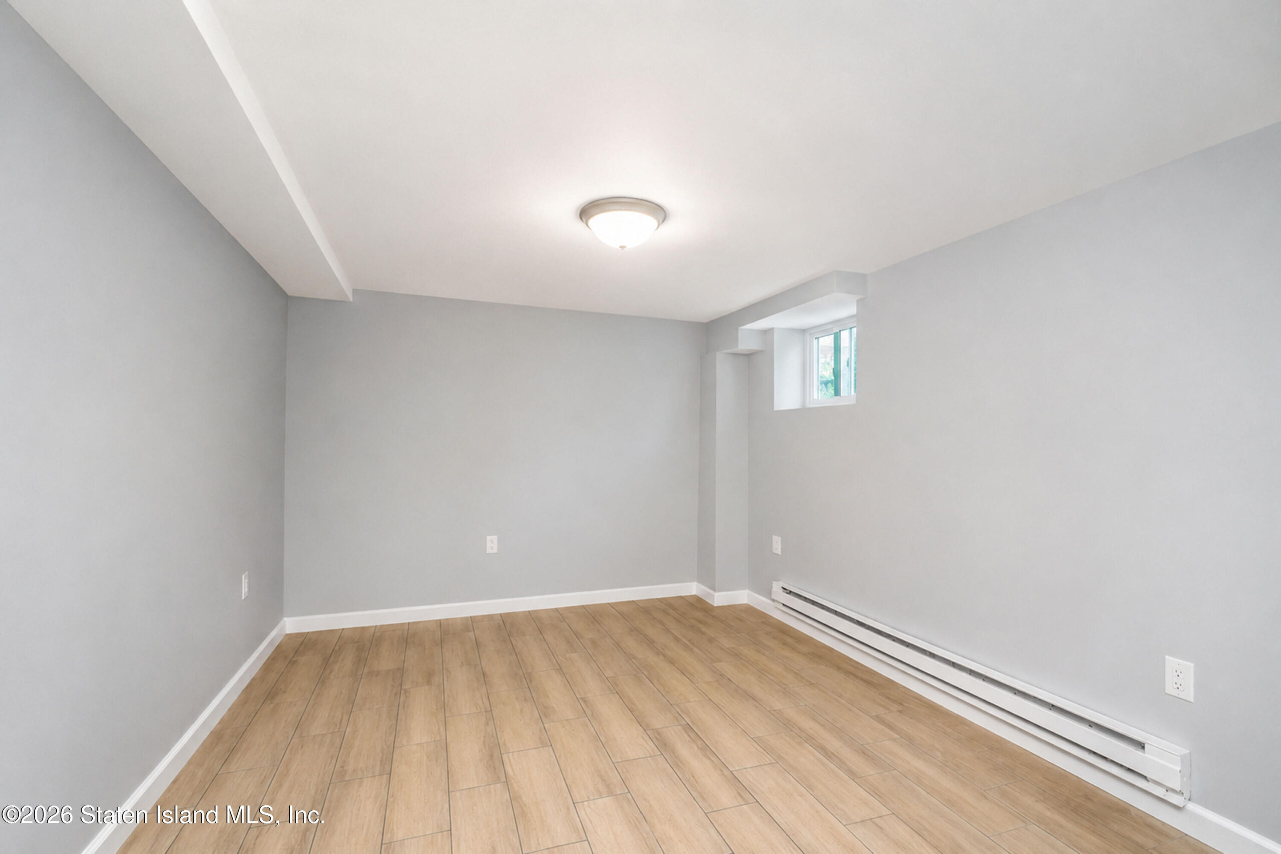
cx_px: 640
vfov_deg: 77.3
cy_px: 427
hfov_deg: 100.4
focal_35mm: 15
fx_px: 534
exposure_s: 1/80
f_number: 8
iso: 1600
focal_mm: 10
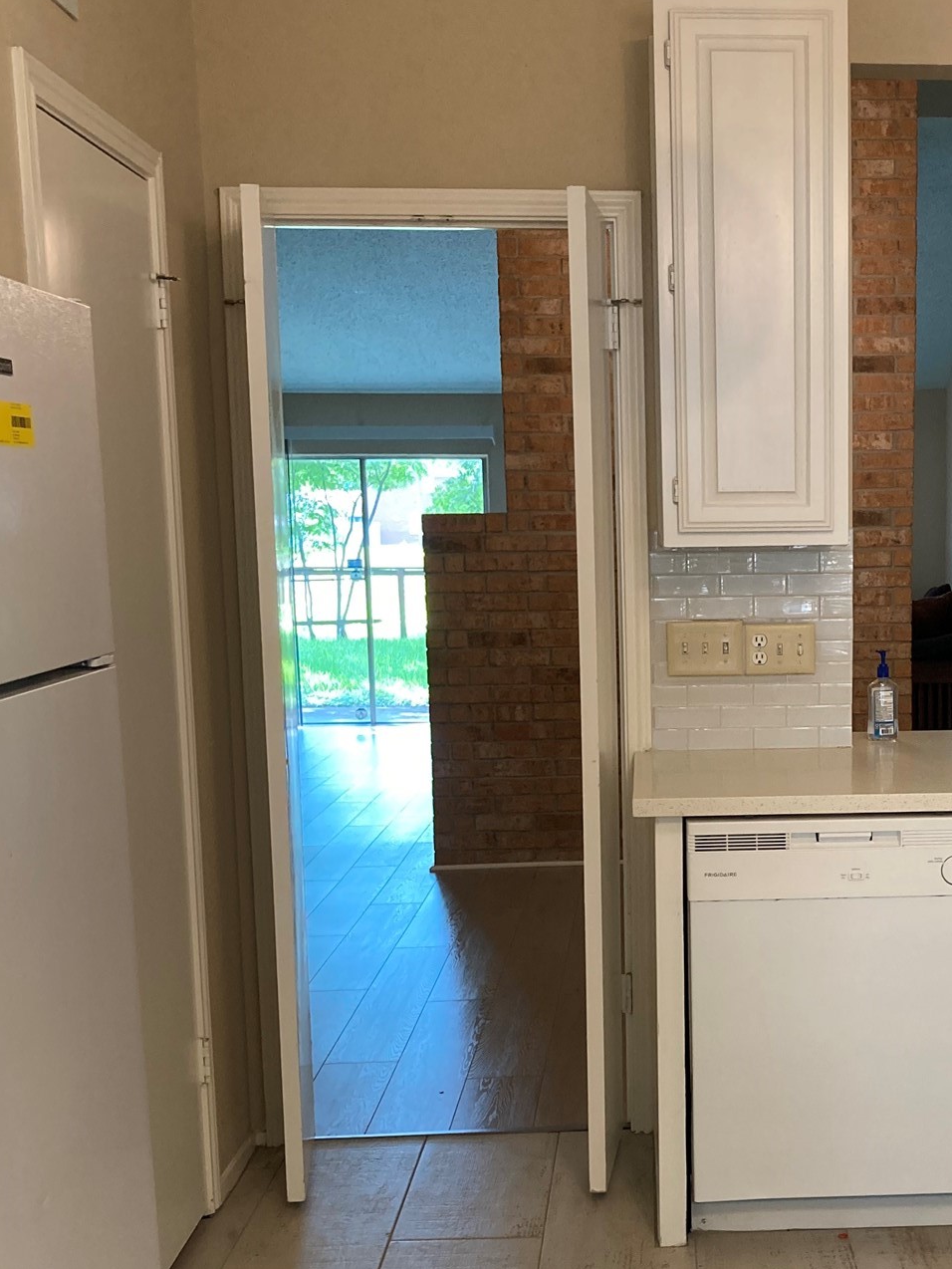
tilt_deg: -6.3
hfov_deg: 31.5
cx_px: 739
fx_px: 1650
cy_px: 755
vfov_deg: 41.9
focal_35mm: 45
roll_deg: +0.2
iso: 125
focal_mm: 3.99
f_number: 1.8
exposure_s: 1/60
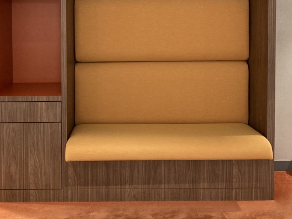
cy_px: 33
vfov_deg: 26.8
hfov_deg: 36.1
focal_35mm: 53
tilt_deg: -2.7
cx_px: 130
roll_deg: -0.6
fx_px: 447
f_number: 1.8
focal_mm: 3.99
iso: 320
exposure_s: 1/50
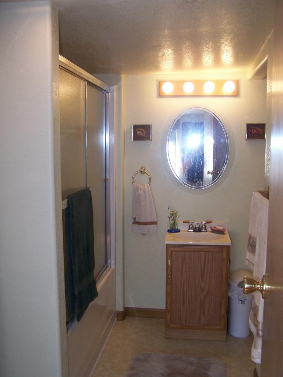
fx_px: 414
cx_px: 142
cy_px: 188
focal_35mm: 38
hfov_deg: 37.7
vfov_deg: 49.0
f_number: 2.8
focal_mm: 6.3
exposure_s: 1/90
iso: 140
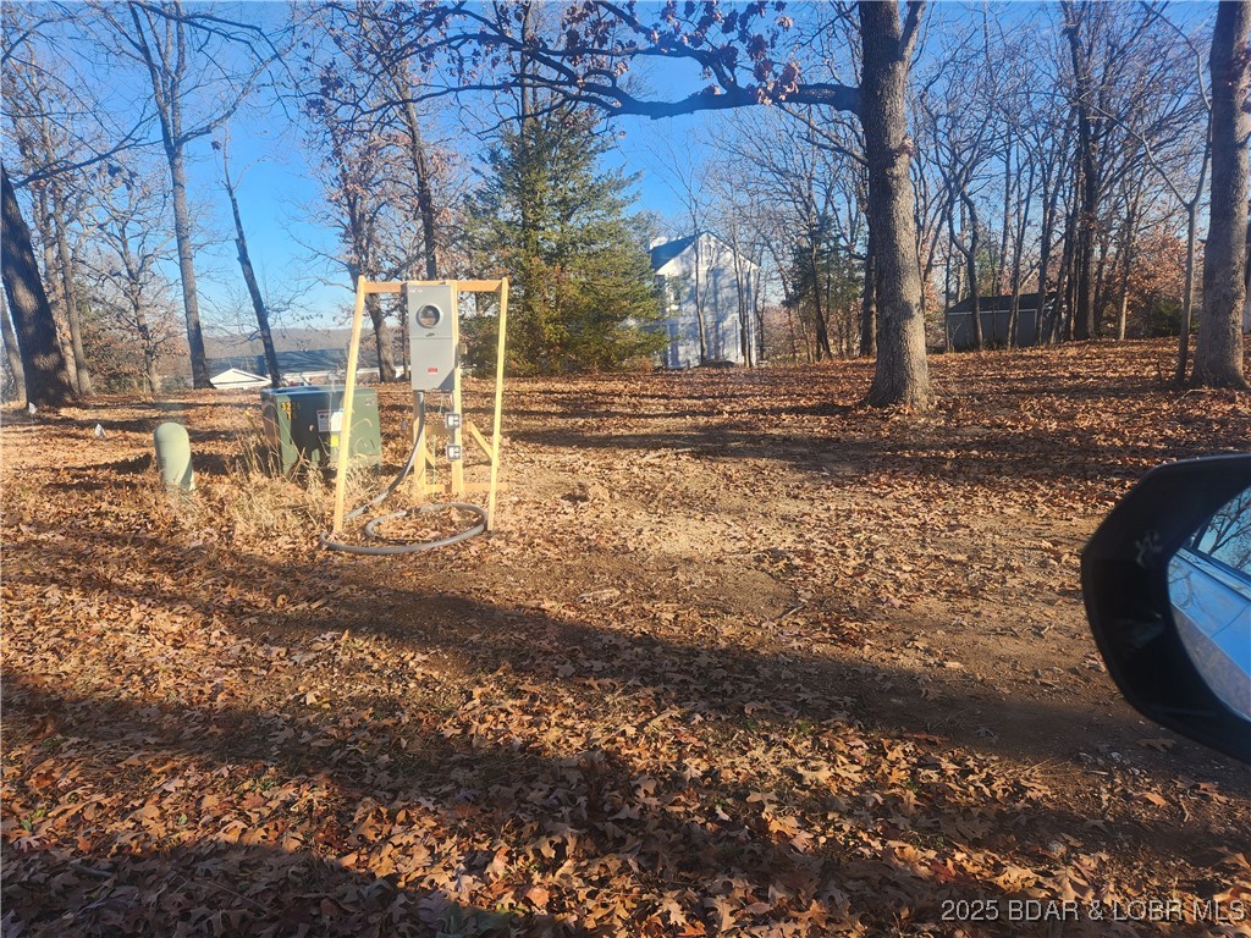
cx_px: 626
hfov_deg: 73.9
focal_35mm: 23
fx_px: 831
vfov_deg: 58.9
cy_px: 469
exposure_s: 1/551
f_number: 1.8
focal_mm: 5.4
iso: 20
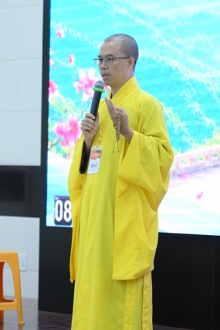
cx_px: 105
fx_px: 1689
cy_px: 148
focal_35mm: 184
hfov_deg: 7.5
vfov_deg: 11.2
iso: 2500
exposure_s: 1/100
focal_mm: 120
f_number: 4
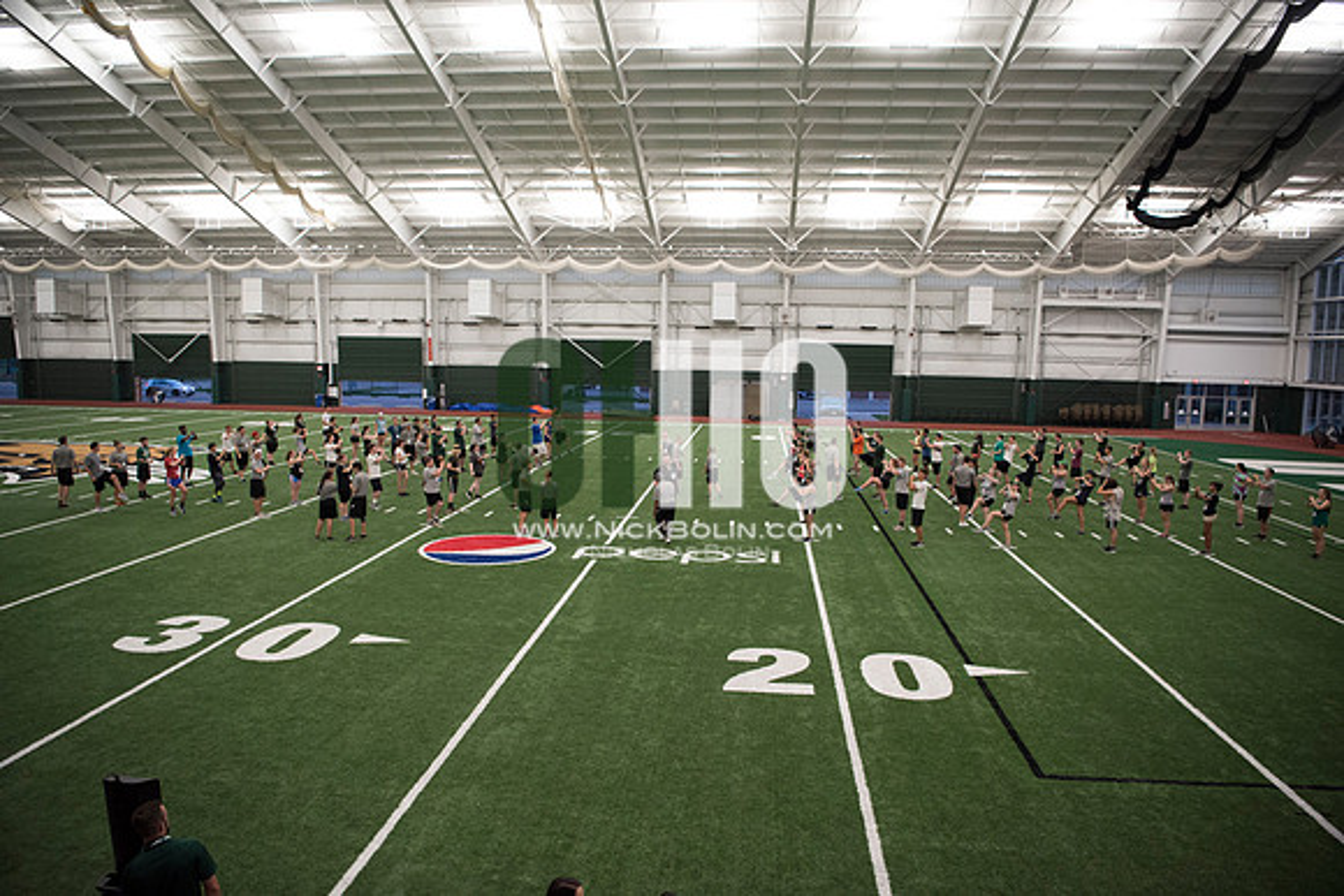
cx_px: 672
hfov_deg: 73.7
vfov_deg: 53.2
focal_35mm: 24
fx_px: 896
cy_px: 448
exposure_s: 1/200
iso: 2000
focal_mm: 24
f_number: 2.8
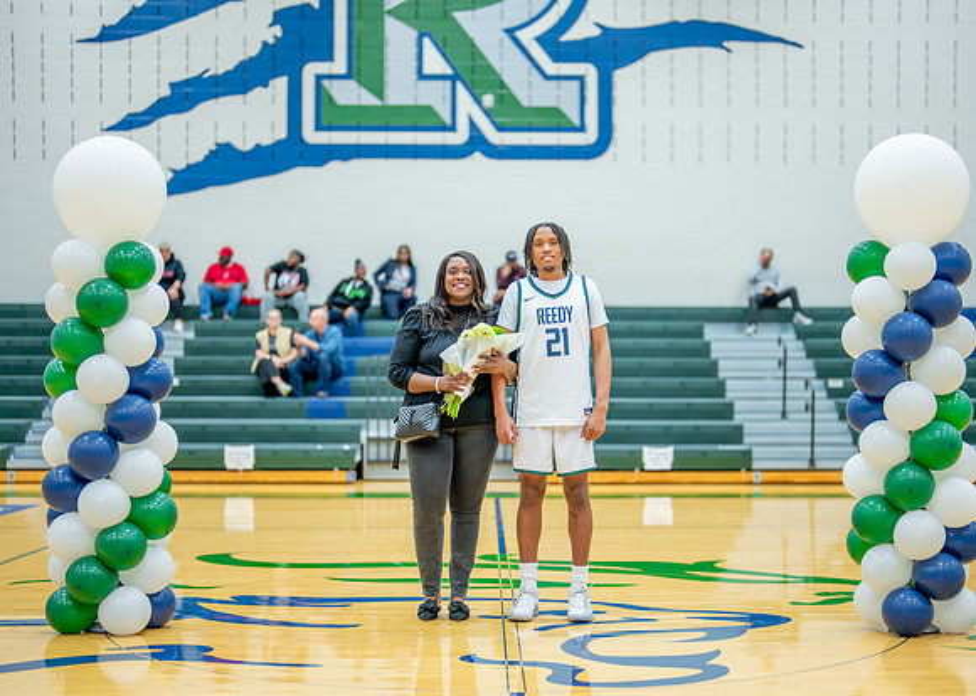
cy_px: 378
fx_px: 1582
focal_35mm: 57
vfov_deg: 24.8
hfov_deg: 34.3
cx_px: 514
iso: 1000
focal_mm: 50
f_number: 1.2
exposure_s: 1/800
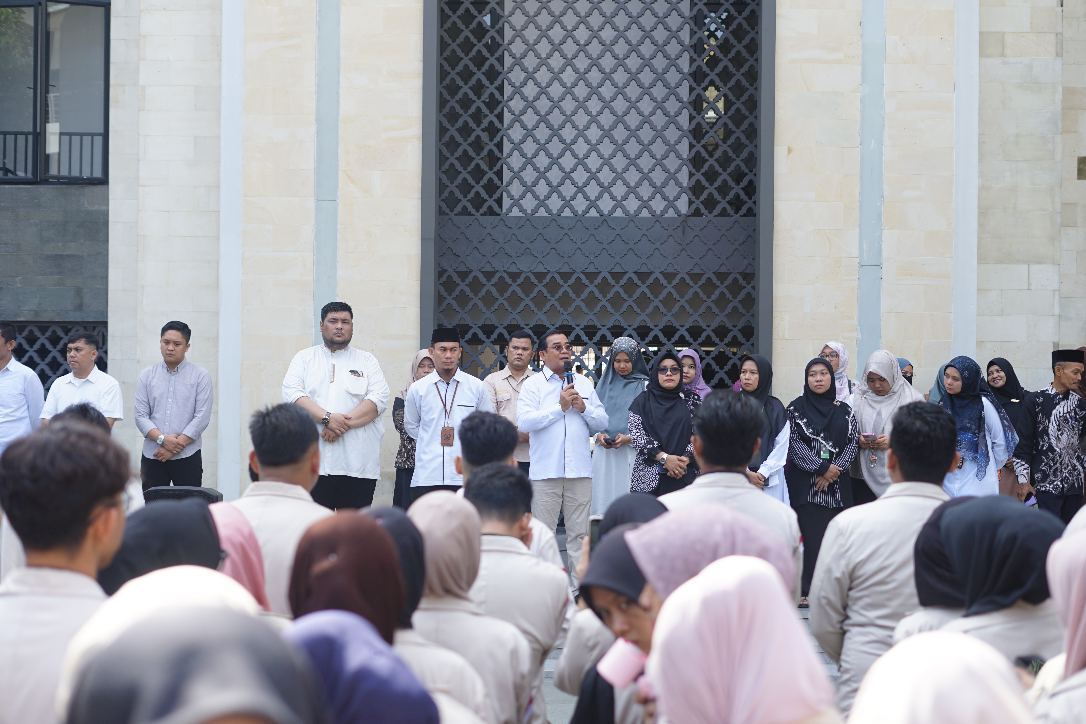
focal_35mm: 50
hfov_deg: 39.6
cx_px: 543
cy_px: 362
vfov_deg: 27.0
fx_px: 1508
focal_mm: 50
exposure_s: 1/320
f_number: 2.8
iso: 100
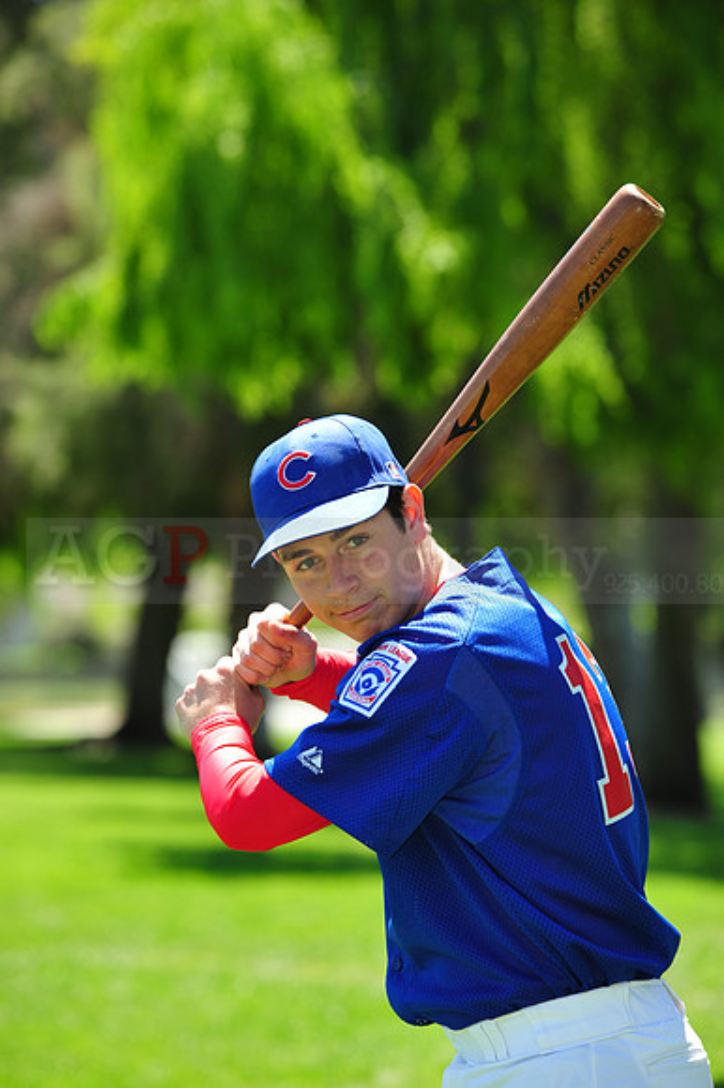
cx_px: 362
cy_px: 544
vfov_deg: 12.5
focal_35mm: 165
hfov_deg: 8.3
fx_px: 4983
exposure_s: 1/400
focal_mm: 165
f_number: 5.6
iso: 200
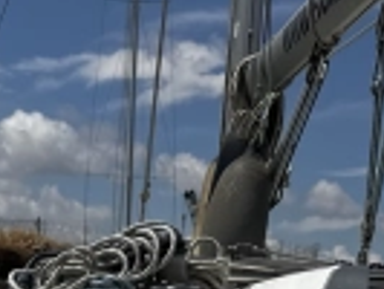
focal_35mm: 99
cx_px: 113
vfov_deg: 13.0
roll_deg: -3.9
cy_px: 579
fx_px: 1099
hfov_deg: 19.7
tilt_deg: -12.4
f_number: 1.78
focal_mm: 6.86
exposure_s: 1/13699
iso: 80
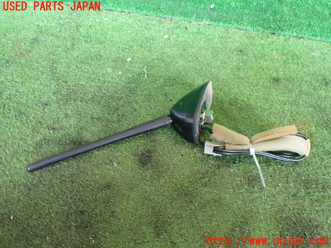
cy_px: 124
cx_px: 166
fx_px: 287
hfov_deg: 60.0
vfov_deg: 46.8
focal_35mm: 30
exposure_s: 1/100
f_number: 2.3
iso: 800
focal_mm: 5.4
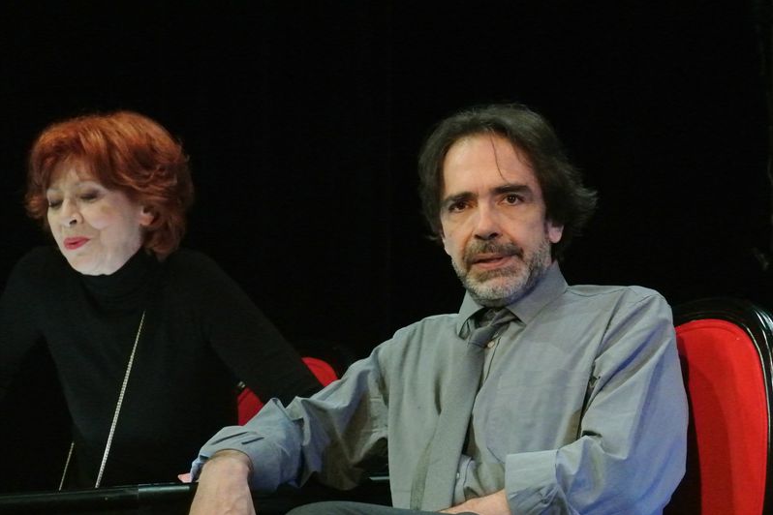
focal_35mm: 273
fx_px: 5861
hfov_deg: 7.5
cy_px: 258
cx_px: 386
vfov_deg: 5.0
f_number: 6.3
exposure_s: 1/200
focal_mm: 100.9
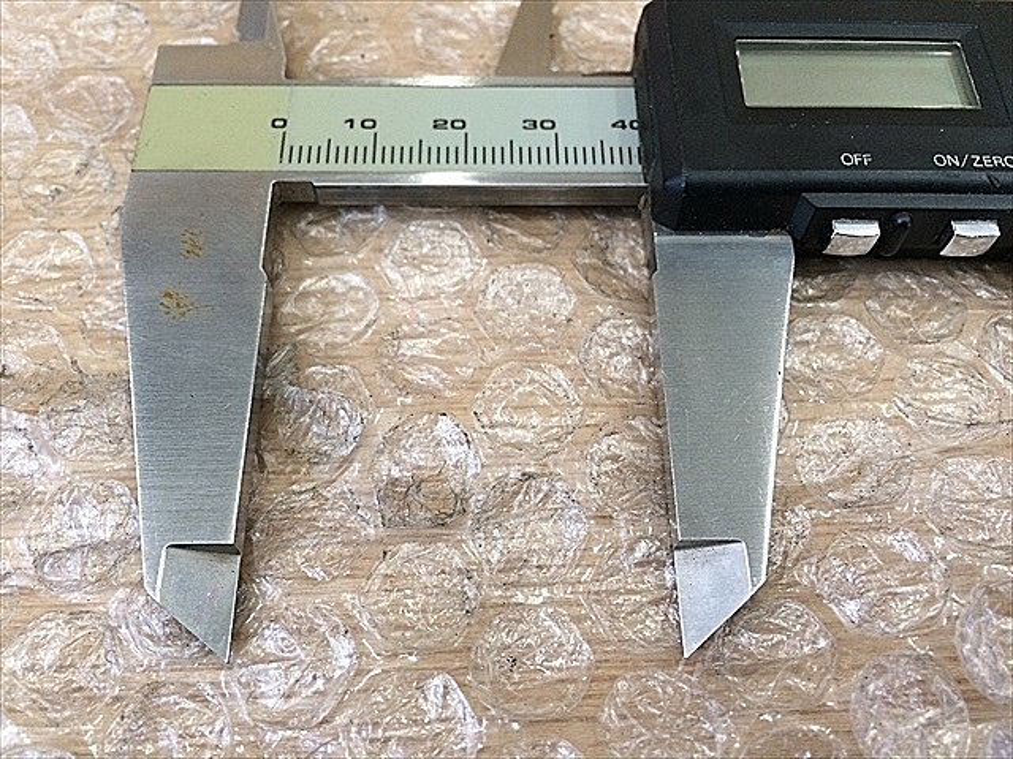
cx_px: 506
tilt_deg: -61.7
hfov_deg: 61.7
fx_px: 849
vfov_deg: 48.2
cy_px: 380
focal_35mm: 29
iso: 64
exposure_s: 1/30
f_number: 2.2
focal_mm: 4.15
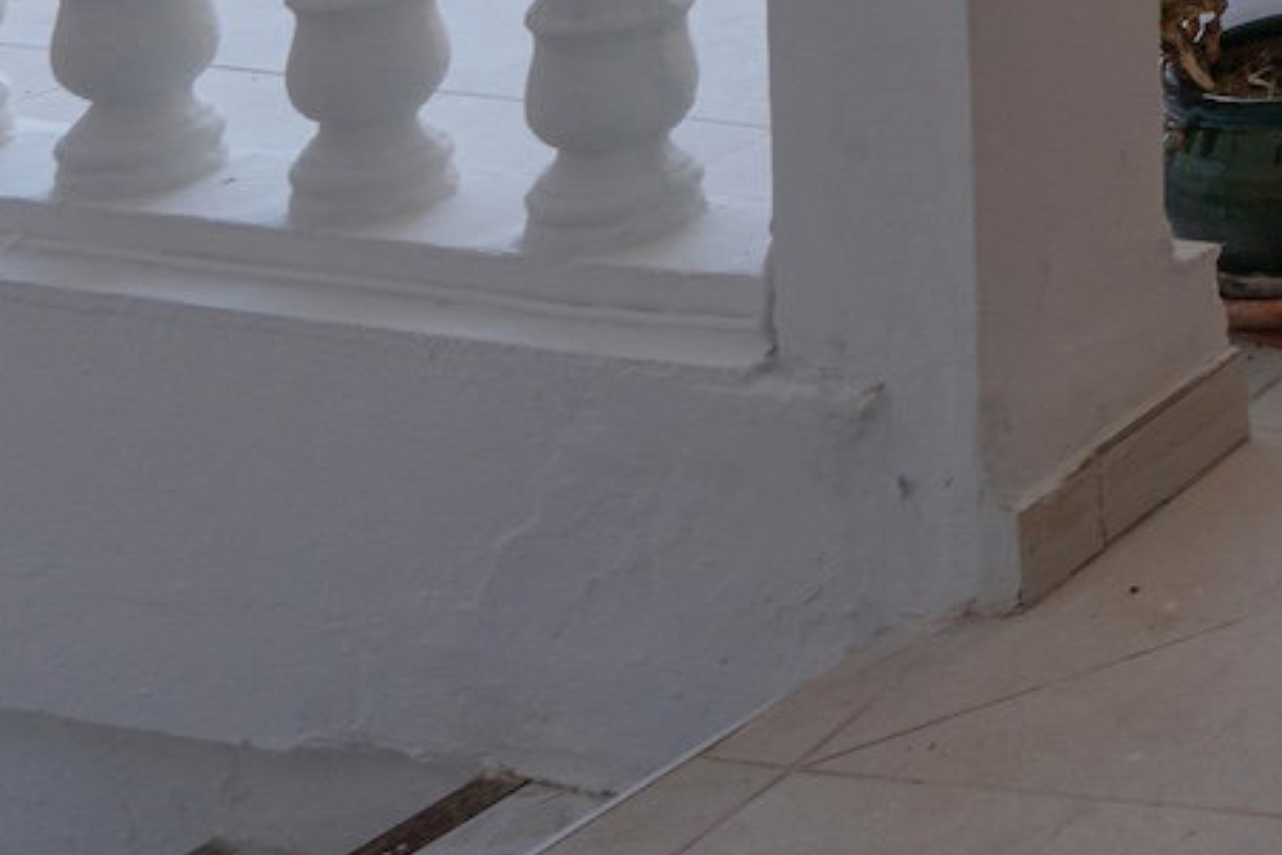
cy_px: -1028
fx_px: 2884
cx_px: 2534
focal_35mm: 81
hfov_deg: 17.8
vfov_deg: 13.5
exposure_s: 1/400
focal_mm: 17
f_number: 8
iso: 250
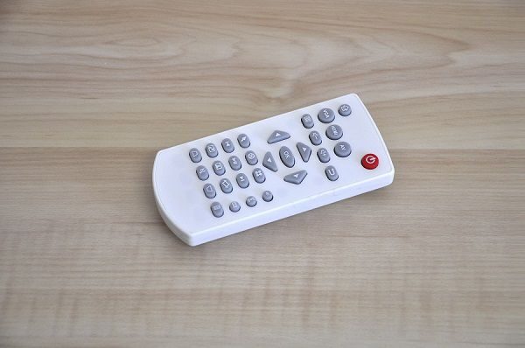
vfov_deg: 13.8
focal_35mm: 99
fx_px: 1441
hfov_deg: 20.6
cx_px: 262
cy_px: 174
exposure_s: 1/60
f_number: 5.3
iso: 450
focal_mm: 66
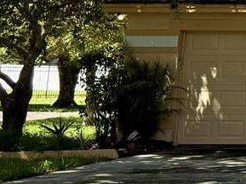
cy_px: -116
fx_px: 944
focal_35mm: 133
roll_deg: +0.1
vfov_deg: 10.6
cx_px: 635
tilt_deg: +11.9
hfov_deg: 11.5
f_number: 1.78
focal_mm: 6.76
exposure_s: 1/1618
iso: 80
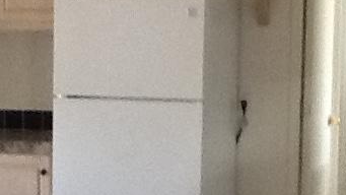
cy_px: 197
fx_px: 1239
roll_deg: +0.5
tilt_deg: -7.4
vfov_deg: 8.9
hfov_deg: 15.9
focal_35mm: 135
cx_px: 130
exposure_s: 1/30
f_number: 2.4
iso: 125
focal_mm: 2.03
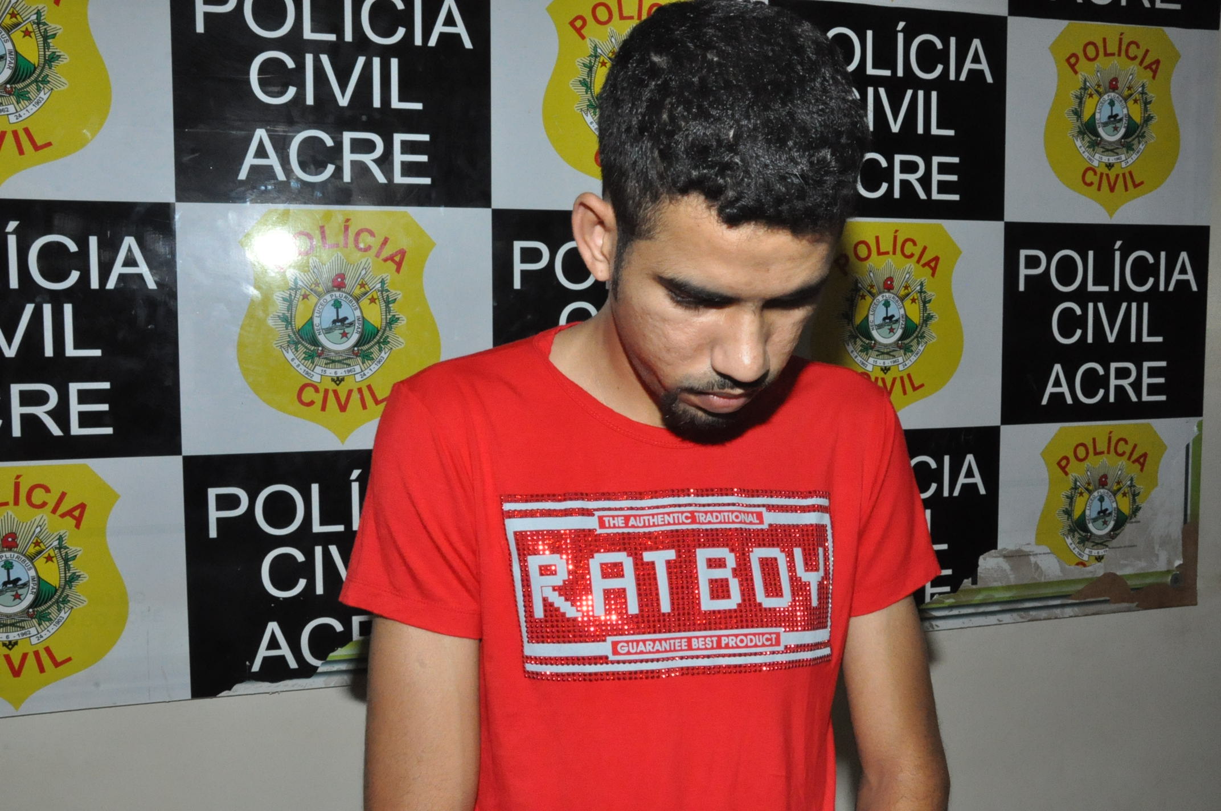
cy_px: 406
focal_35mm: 33
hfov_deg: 57.3
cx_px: 610
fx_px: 1118
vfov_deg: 39.9
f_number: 18
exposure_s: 1/200
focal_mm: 22
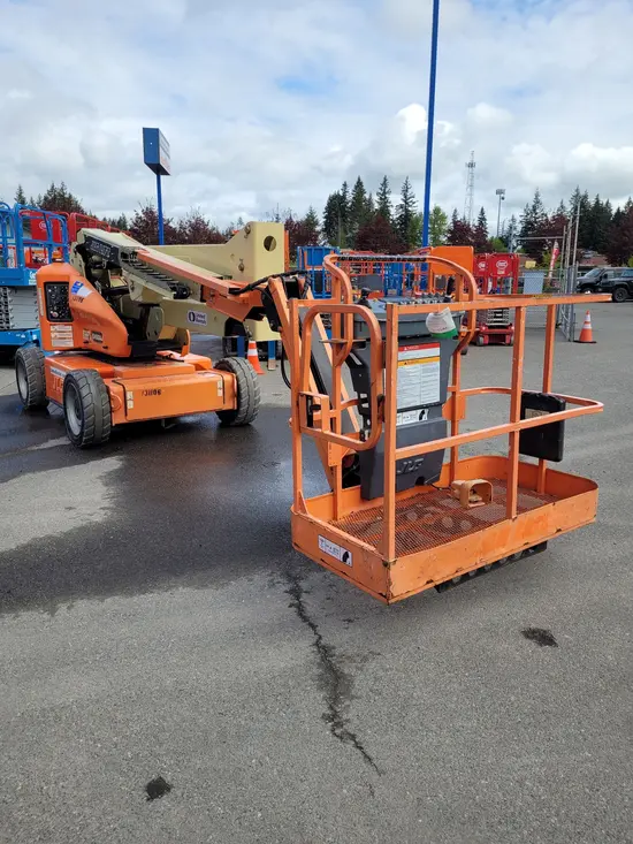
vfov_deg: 67.3
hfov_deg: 53.1
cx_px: 316
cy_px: 422
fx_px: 634
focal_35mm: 26
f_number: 1.8
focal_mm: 5.4
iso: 40
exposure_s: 1/1794
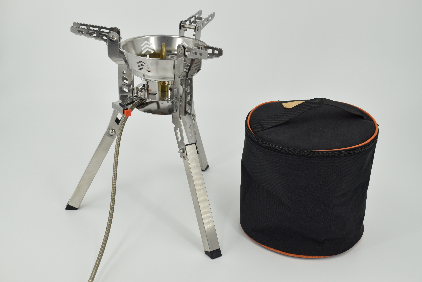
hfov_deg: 41.1
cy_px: 141
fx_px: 563
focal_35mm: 48
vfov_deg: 28.1
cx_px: 211
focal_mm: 32
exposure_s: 1/200
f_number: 8
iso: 400
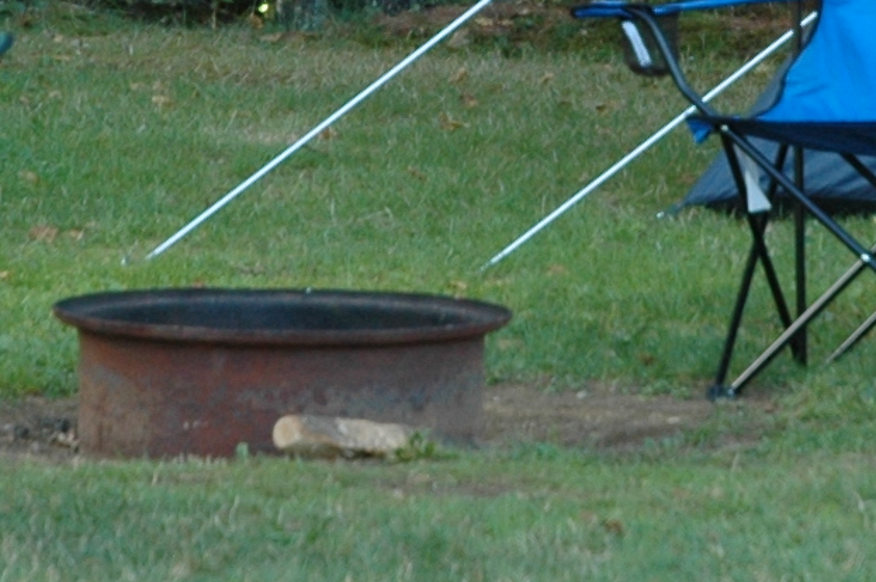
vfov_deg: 3.4
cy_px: -214
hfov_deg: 5.2
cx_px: 620
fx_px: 9684
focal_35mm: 398
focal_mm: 55
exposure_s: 1/160
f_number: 4.5
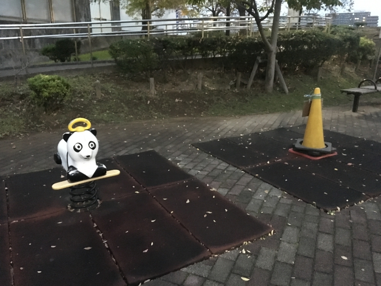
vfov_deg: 48.2
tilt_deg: -16.6
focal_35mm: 29
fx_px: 319
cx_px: 190
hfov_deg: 61.7
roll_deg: +0.6
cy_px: 143
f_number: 2.2
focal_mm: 4.15
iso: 1000
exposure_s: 1/15
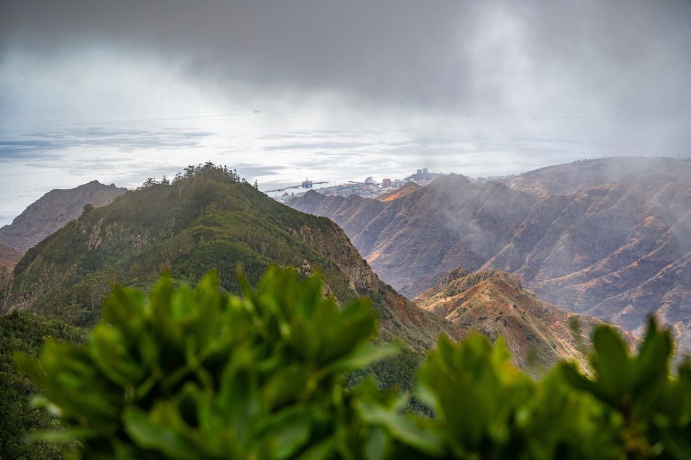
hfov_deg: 36.3
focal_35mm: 55
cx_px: 346
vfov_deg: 24.6
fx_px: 1055
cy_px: 230
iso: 200
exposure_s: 1/1600
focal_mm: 55
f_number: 4.5
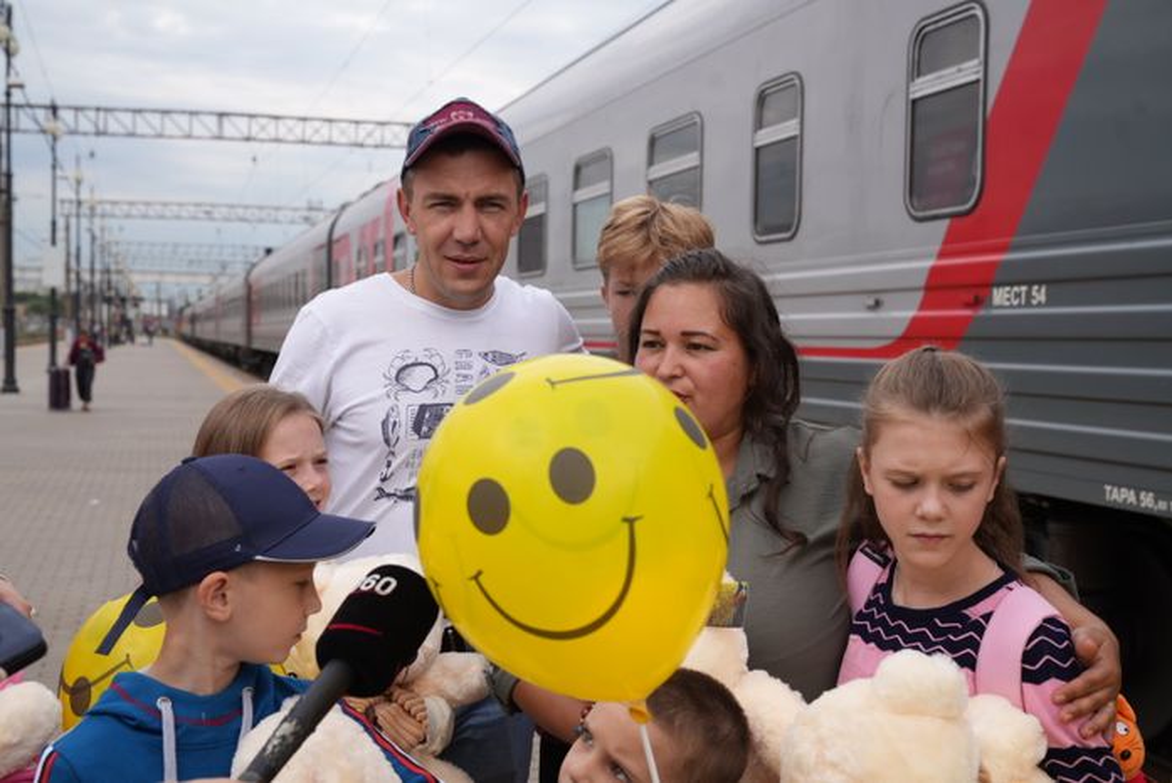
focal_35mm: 42
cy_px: 392
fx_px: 1368
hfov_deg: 46.4
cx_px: 586
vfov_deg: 32.0
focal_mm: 42
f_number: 5.6
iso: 100
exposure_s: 1/200
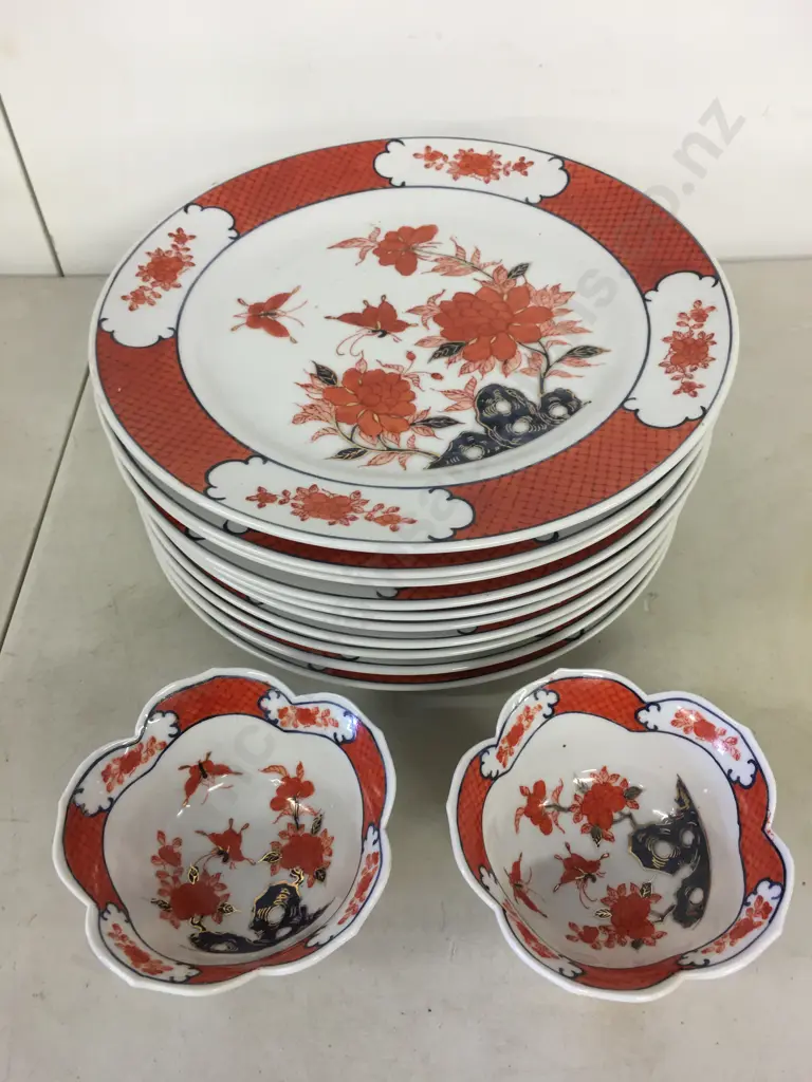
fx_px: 907
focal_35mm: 29
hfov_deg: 48.2
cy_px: 541
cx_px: 406
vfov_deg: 61.7
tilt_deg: -50.4
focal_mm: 4.15
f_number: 2.2
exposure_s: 1/17
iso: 32
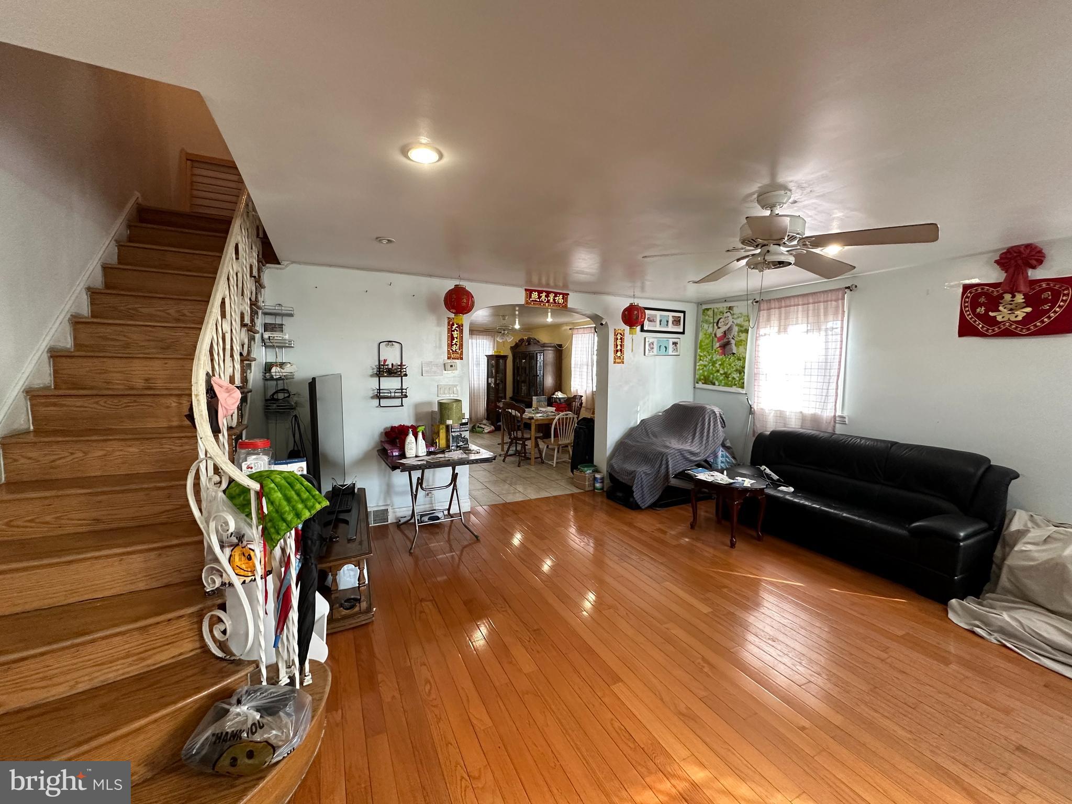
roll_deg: -1.1
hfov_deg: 102.1
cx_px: 536
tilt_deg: -4.3
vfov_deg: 85.7
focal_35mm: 14
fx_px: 434
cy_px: 402
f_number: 2.2
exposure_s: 1/120
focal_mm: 2.22
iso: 320
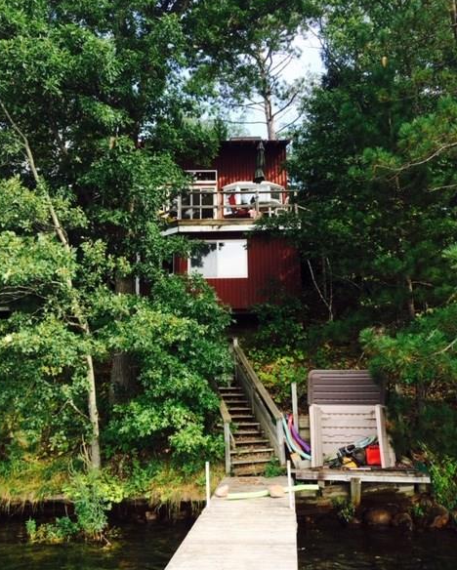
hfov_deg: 47.2
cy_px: 273
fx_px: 524
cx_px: 224
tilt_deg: +12.4
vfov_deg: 57.1
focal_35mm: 31
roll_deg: +1.1
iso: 32
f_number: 2.2
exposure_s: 1/323
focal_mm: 4.15
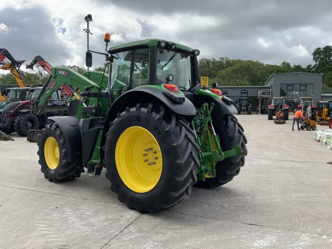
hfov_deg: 61.7
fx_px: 278
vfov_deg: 48.2
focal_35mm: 29
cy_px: 124
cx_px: 166
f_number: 1.8
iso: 16
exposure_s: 1/1221
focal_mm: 3
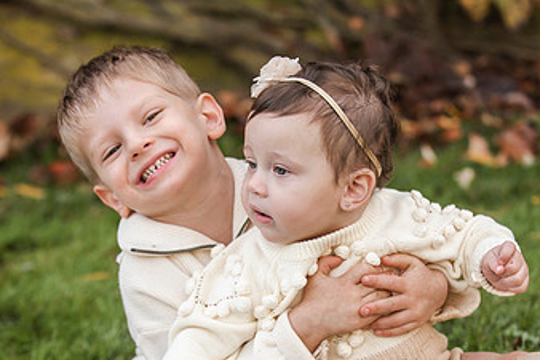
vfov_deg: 10.4
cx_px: 264
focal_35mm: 131
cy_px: 309
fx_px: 1964
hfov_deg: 15.7
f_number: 3.5
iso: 800
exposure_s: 1/1000
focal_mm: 75
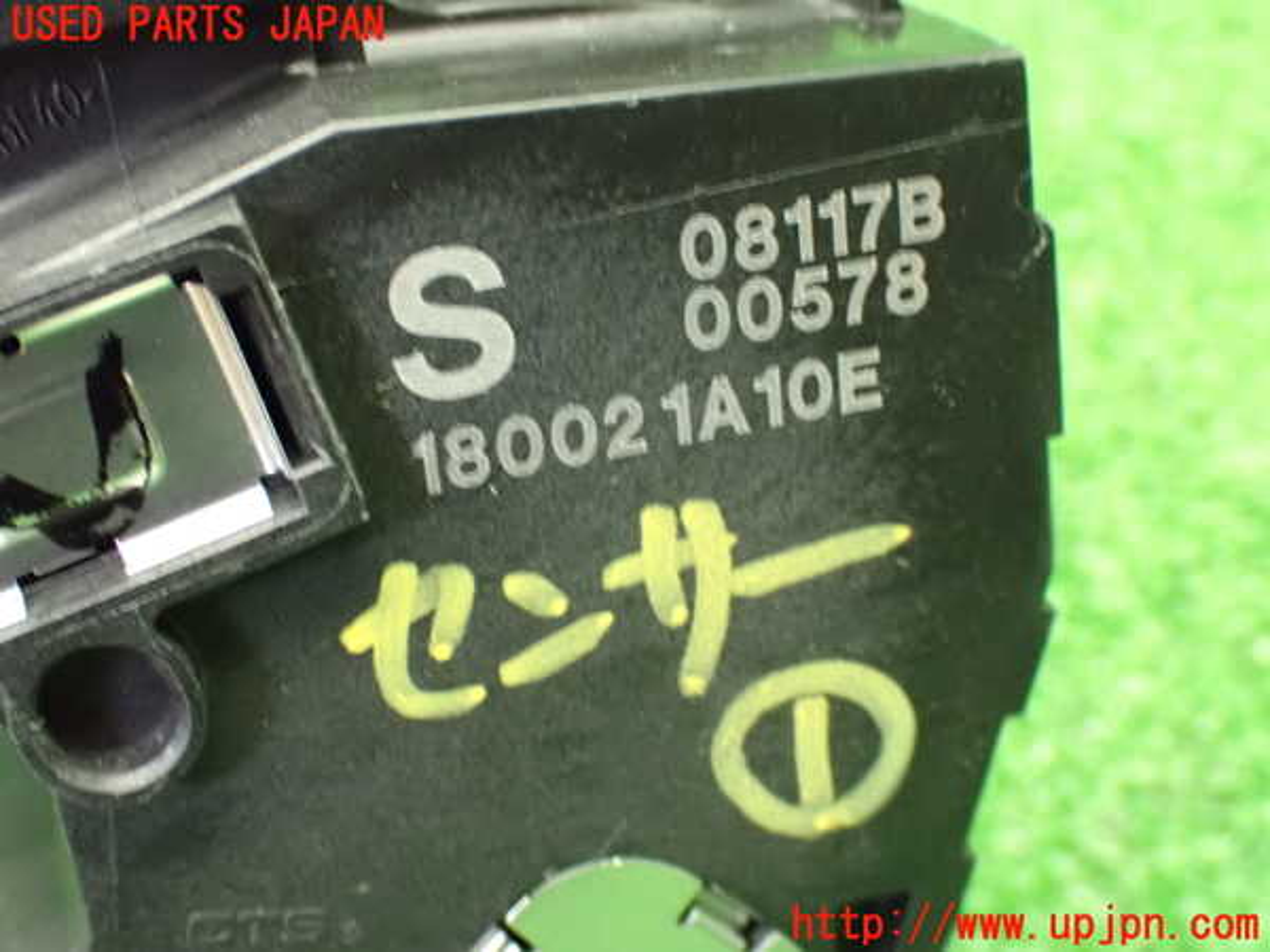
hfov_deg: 33.2
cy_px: 476
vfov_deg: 25.2
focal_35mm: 58
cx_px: 635
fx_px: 2128
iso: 1600
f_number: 3.5
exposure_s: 1/25
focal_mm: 10.35
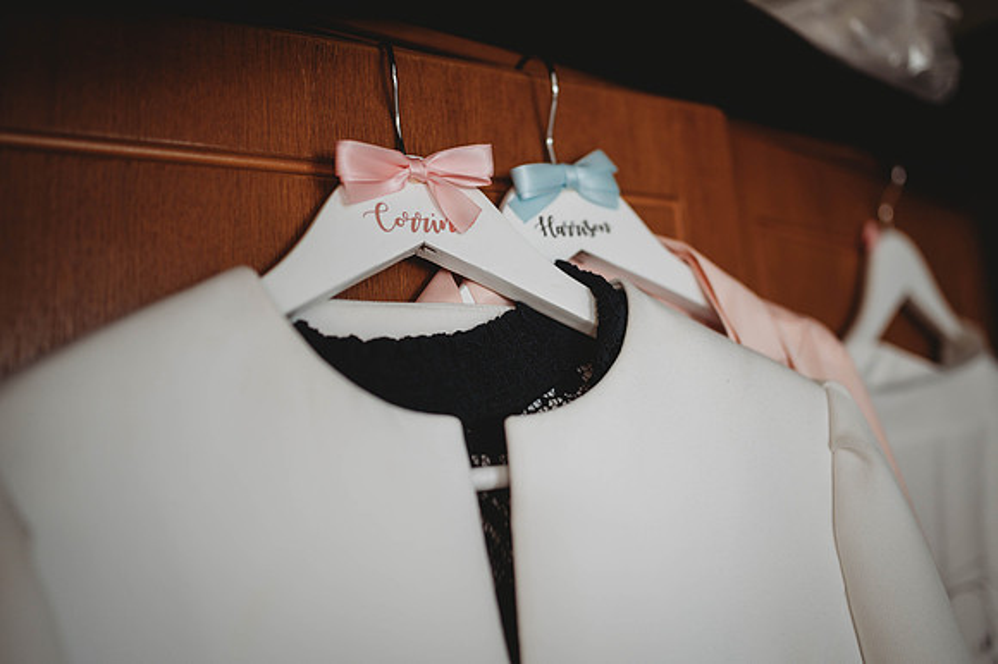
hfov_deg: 54.5
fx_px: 970
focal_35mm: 35
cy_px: 332
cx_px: 499
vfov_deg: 37.8
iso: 500
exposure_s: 1/125
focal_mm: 35
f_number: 1.8
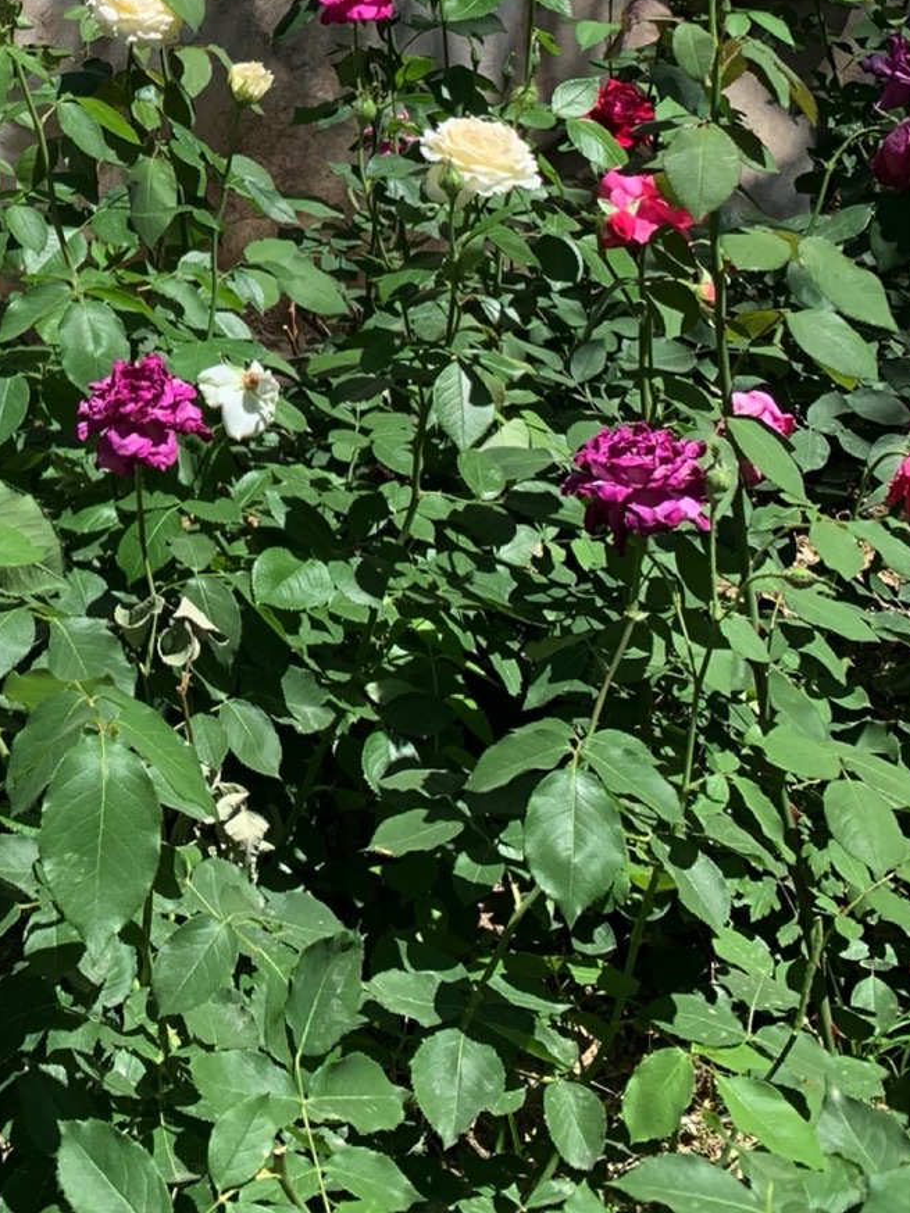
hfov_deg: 23.0
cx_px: -25
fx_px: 2138
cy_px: -54
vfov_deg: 29.2
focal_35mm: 61
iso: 25
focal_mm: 4.25
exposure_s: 1/1661
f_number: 1.8
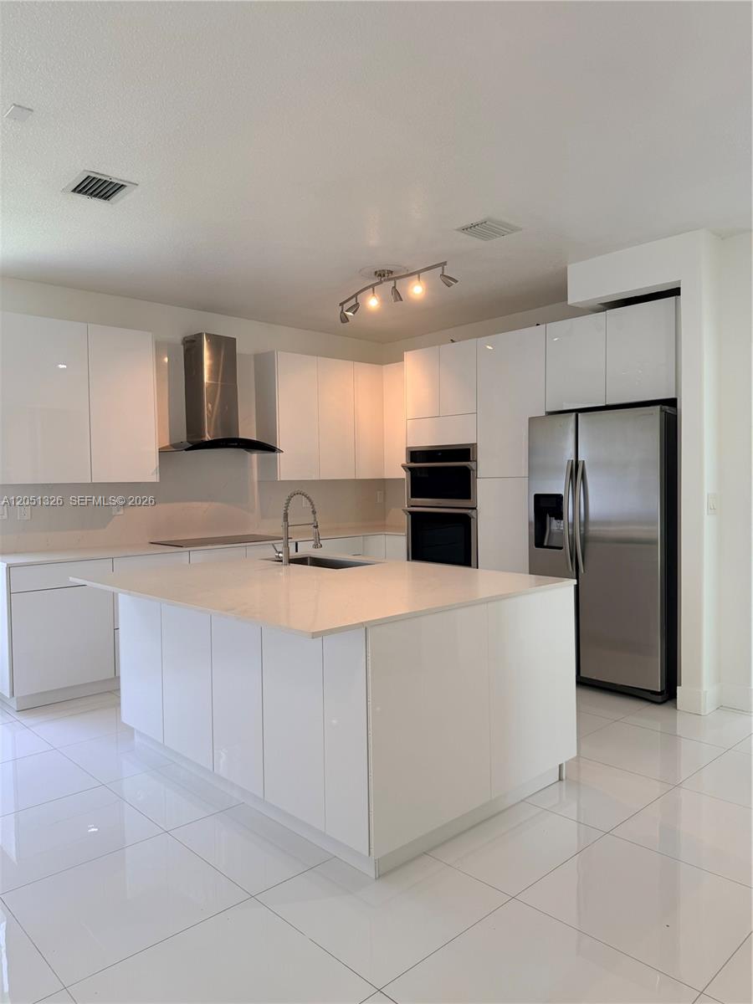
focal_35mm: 24
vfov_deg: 71.6
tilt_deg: -2.0
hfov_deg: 56.8
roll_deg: +1.1
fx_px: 696
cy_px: 502
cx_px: 376
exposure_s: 1/120
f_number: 1.78
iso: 100
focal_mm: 6.76
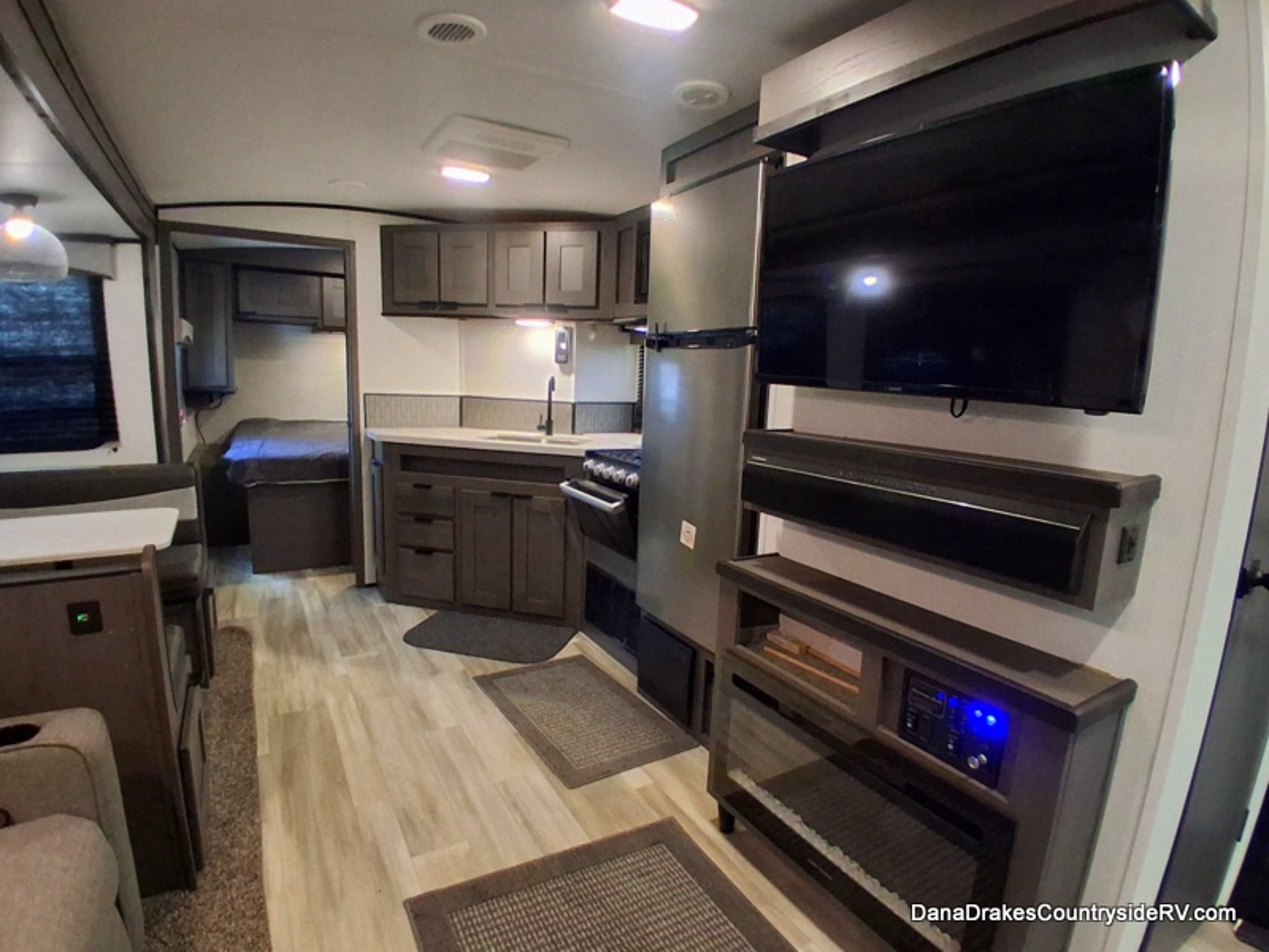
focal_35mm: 17
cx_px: 634
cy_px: 476
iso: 500
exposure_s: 1/24
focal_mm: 1.4
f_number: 2.2
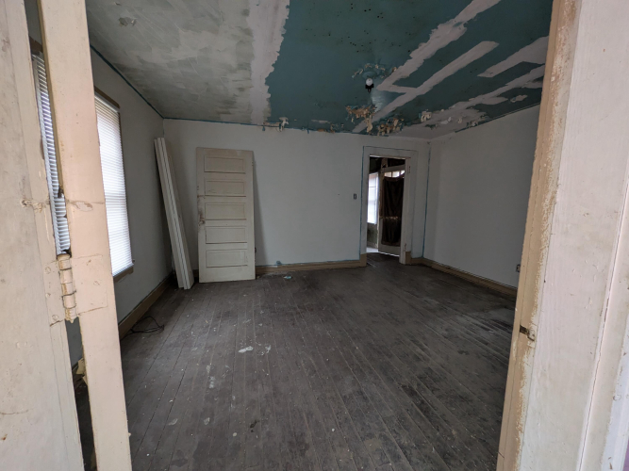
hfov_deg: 102.1
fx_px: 254
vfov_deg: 85.7
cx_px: 314
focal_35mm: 14
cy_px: 236
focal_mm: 1.83
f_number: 2.2
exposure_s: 1/50
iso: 231
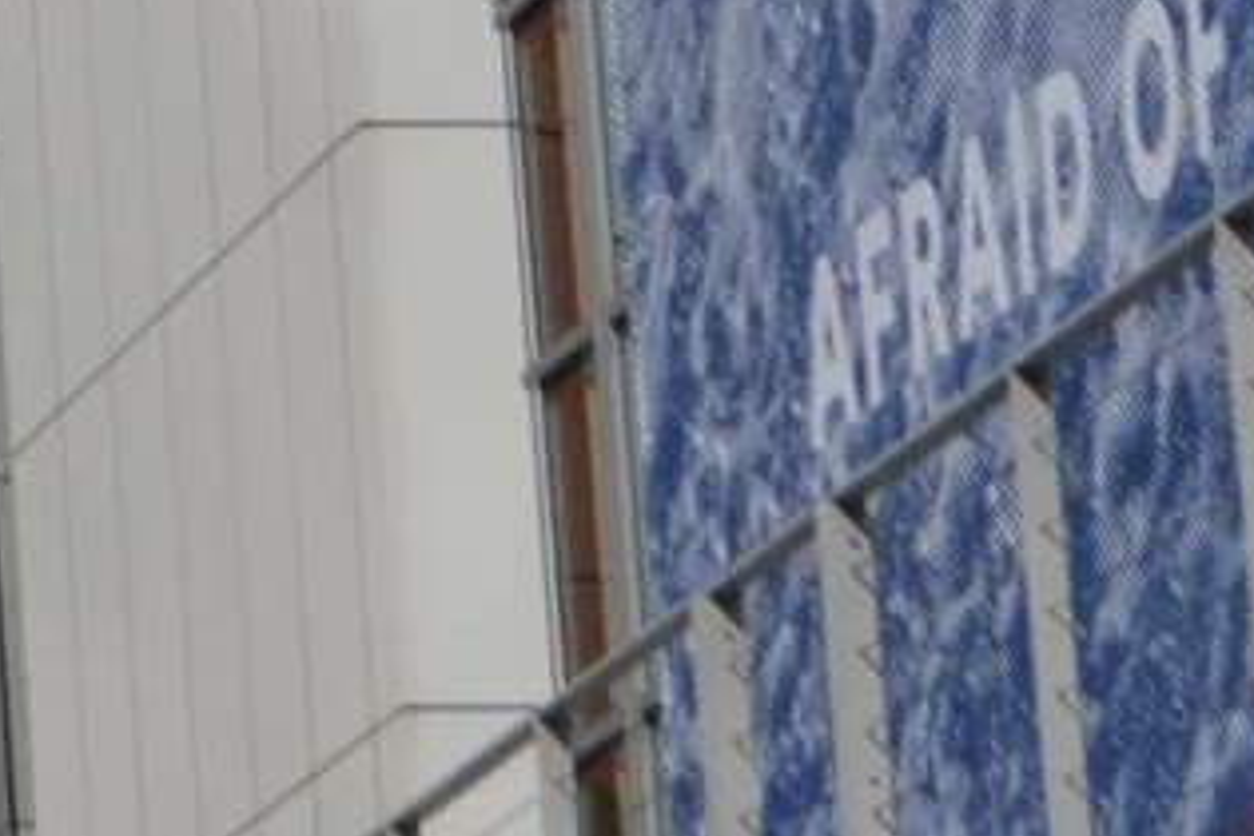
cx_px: -2830
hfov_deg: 5.0
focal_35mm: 388
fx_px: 13514
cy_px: -1616
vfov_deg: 3.5
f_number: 10
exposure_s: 1/400
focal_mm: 34
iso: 100
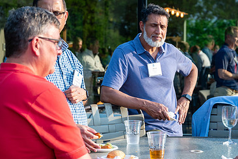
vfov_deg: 14.4
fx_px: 628
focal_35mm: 95
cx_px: 174
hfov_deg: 21.3
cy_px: 65
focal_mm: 60
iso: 640
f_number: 4
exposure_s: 1/1250
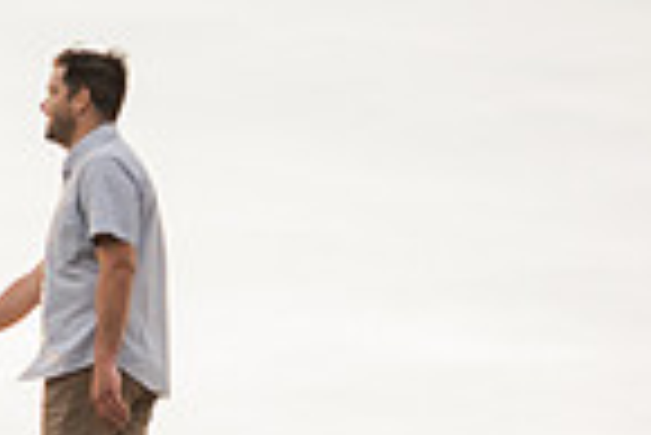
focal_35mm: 419
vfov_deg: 3.3
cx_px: -579
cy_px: 137
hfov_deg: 4.8
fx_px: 7584
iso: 200
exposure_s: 1/1000
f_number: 3.2
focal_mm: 105
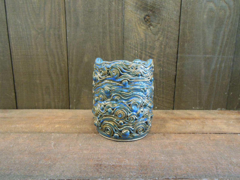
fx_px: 201
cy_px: 90
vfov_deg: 48.2
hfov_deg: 61.7
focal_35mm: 29
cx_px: 120
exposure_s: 1/8
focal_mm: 5.2
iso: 800
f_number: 3.3
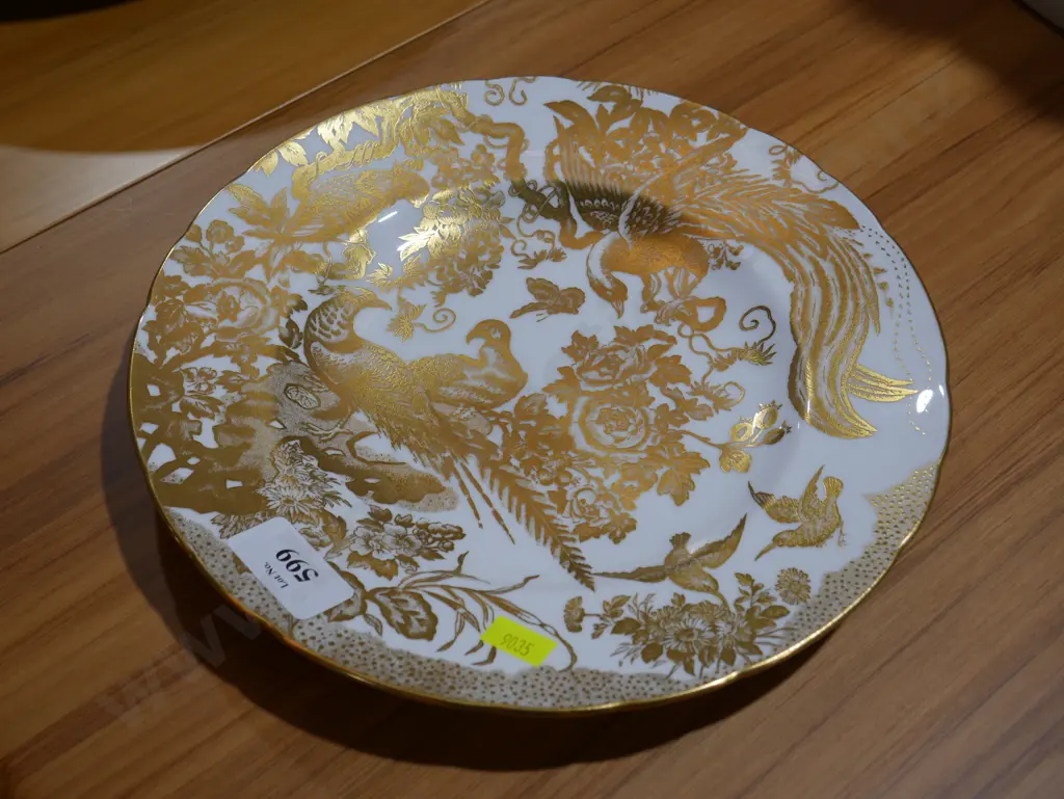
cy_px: 400
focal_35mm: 50
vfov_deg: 29.1
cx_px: 532
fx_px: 1538
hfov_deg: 38.2
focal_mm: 25
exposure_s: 1/100
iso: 200
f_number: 5.3
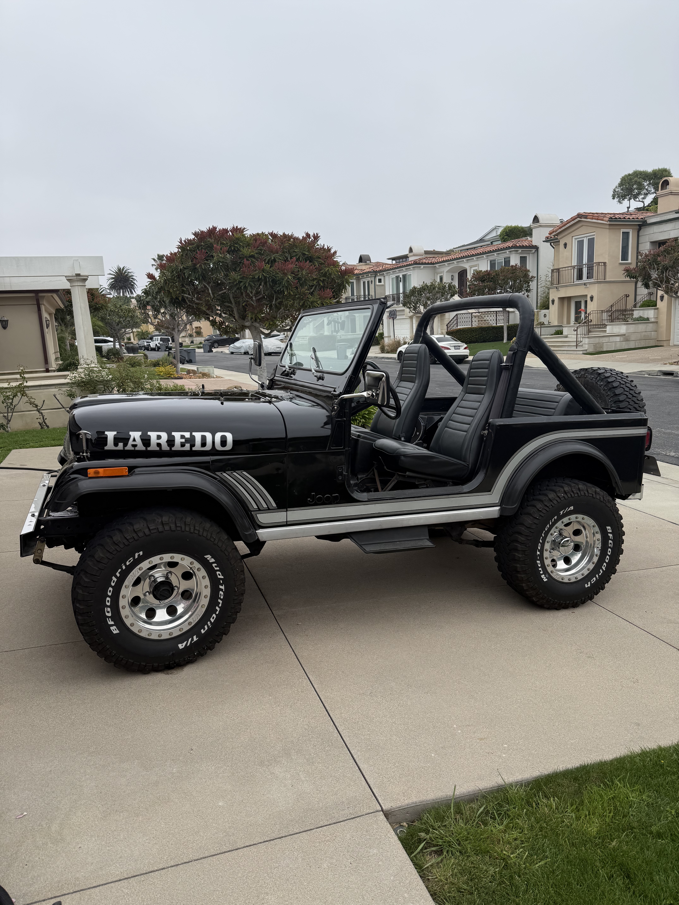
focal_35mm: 24
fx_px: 628
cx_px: 340
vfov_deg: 71.6
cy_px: 452
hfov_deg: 56.8
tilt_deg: -9.7
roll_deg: +2.3
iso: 80
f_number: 1.78
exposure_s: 1/4673
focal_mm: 6.76
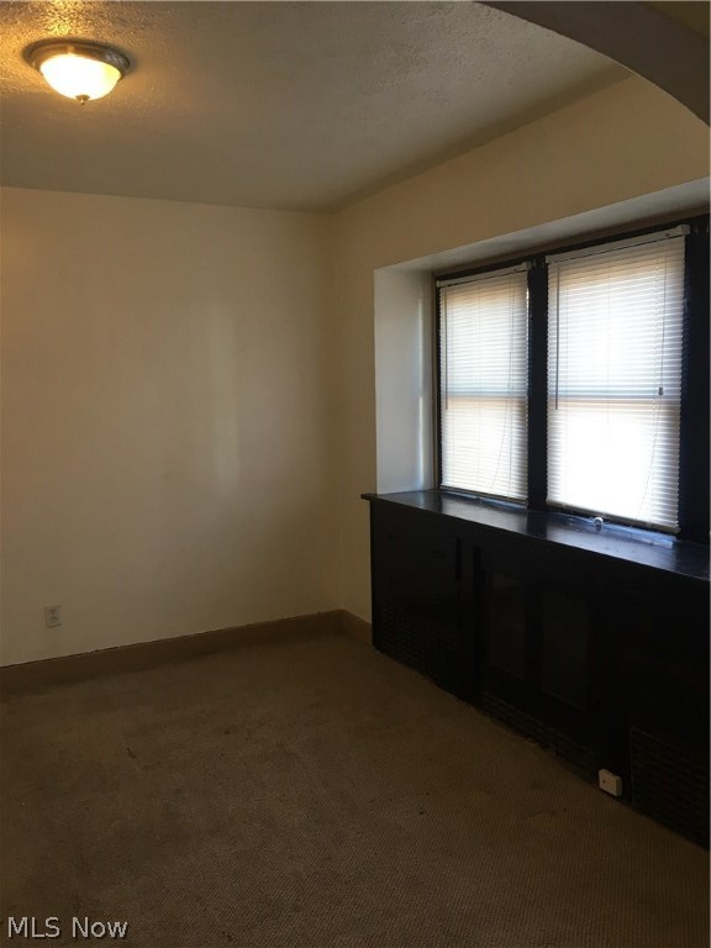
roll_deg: +1.1
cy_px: 474
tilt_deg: -7.0
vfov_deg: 61.7
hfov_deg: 48.2
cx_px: 356
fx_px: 794
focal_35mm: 29
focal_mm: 4.15
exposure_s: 1/30
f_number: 2.2
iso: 64
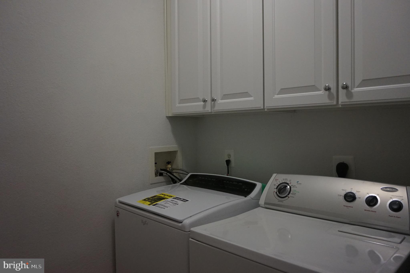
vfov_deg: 47.9
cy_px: 136
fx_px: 307
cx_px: 205
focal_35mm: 27
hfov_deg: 67.4
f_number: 4
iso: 1600
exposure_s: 1/160
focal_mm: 18
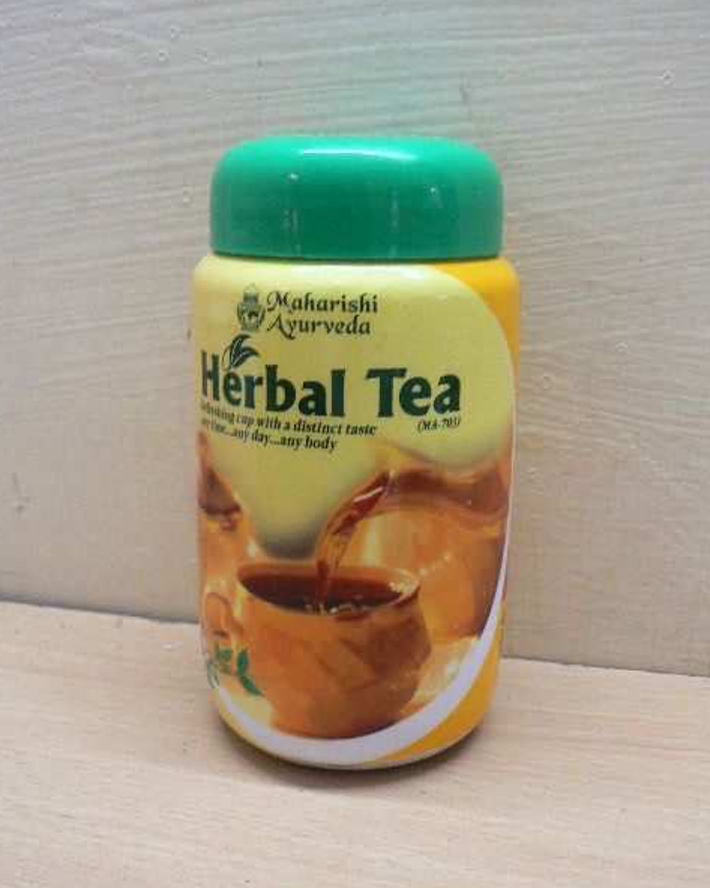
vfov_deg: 48.0
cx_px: 351
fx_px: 999
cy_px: 448
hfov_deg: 39.1
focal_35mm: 38
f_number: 2.8
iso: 200
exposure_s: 1/8
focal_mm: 6
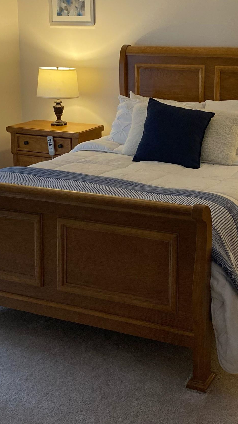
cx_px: 167
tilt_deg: -9.6
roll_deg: -0.7
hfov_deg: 22.9
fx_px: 583
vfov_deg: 39.3
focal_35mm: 52
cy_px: 133
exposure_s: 1/60
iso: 160
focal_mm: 4.25
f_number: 1.8
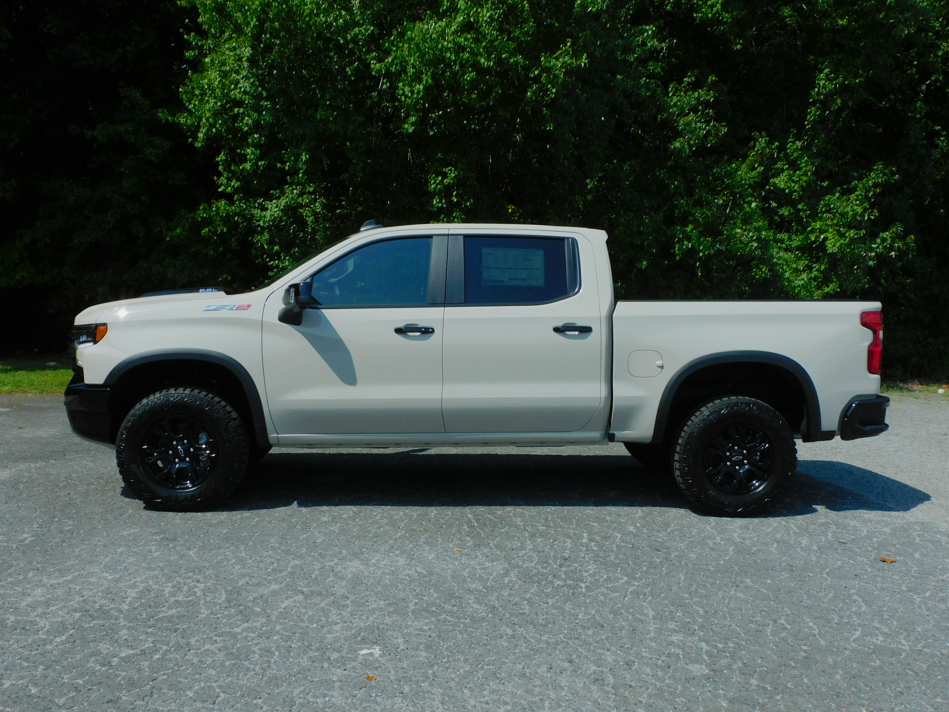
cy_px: 356
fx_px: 960
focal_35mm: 35
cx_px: 474
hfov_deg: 52.6
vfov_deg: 40.7
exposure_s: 1/1600
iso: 125
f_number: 4.8
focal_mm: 6.3
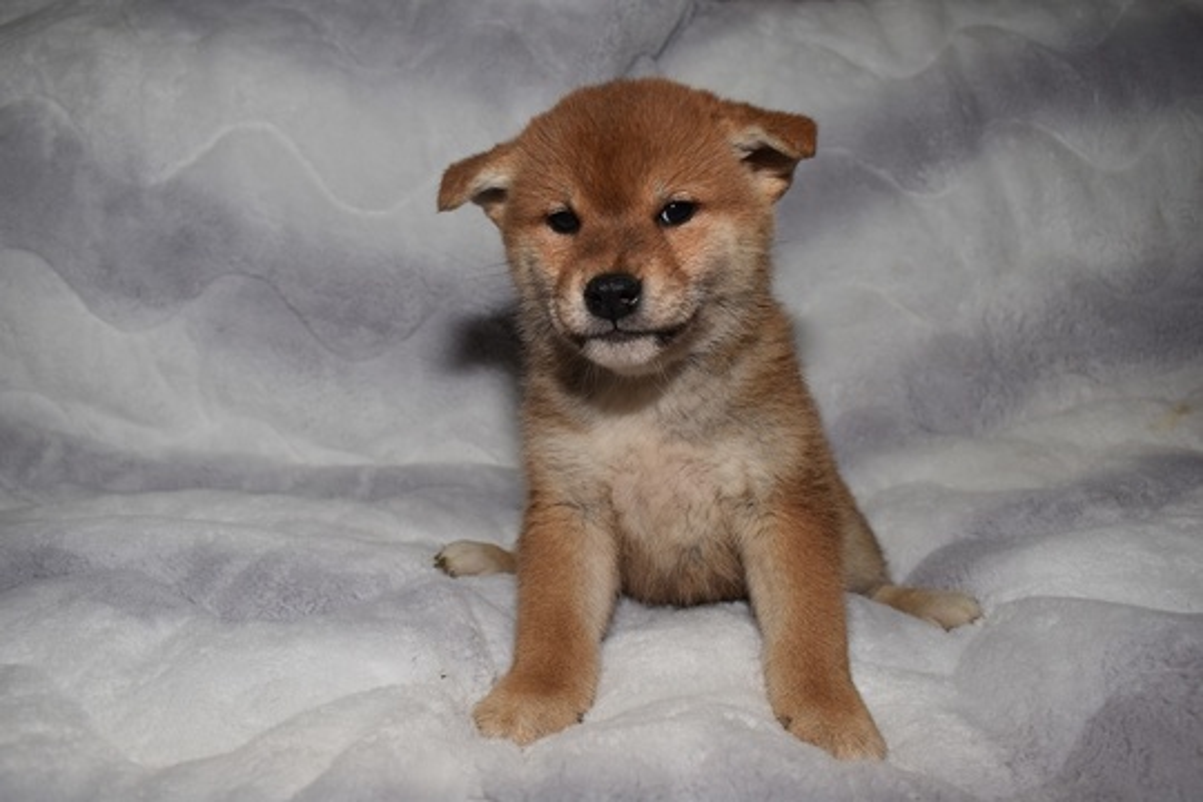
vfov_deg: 43.6
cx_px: 602
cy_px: 401
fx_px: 1002
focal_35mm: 30
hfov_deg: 61.9
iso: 160
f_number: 5
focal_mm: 20
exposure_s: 1/100
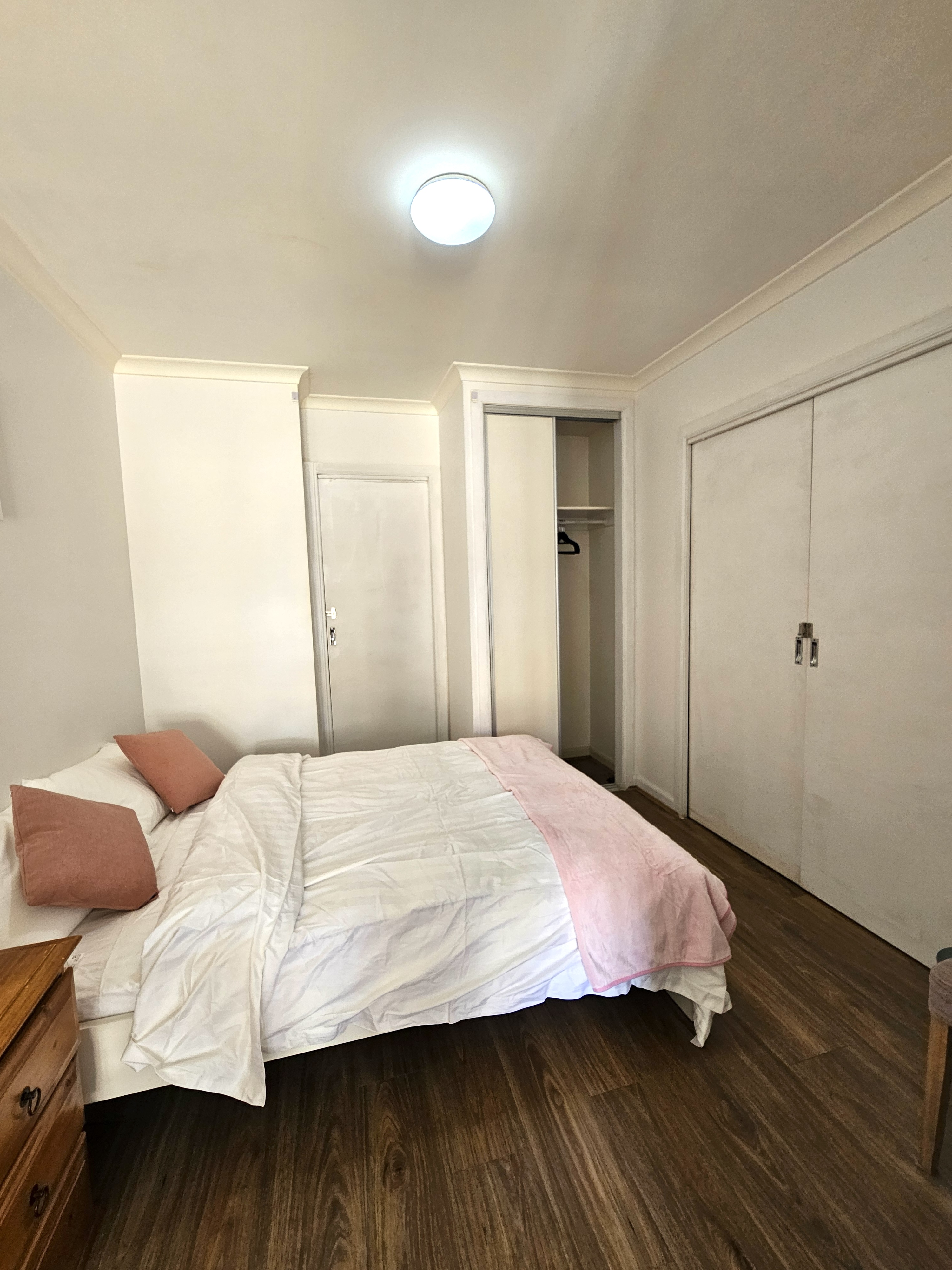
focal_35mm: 13
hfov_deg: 89.9
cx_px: 476
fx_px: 477
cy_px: 635
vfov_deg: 106.2
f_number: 2.2
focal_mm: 2.2
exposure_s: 1/50
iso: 125
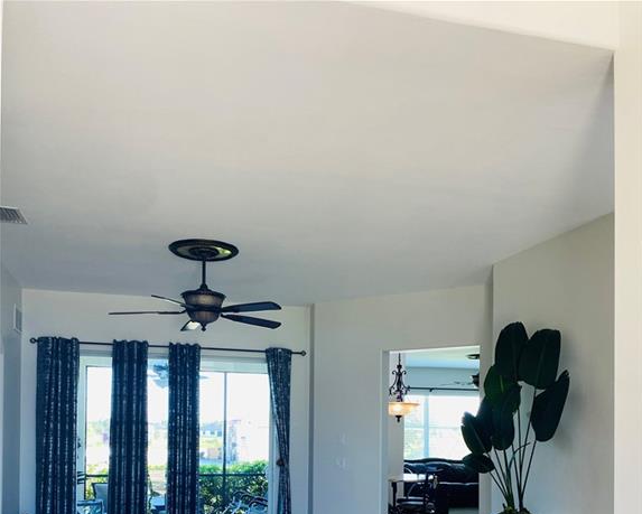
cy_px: 429
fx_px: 646
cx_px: 322
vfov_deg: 41.1
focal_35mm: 34
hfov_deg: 52.8
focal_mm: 4.25
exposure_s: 1/120
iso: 64
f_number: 1.8
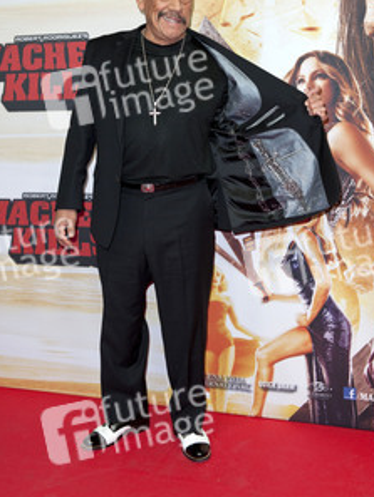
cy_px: 174
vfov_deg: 33.5
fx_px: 821
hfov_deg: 25.7
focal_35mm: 57
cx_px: 177
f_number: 5
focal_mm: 44
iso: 800
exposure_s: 1/250
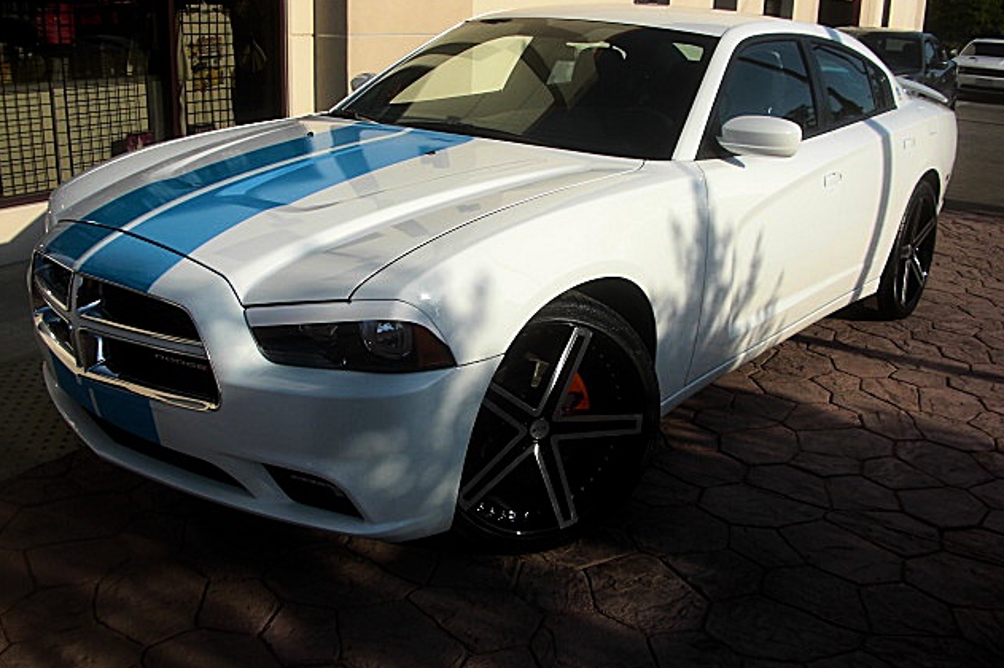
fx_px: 1059
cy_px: 323
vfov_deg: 35.0
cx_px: 504
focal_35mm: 38
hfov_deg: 50.7
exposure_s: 1/160
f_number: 7.9
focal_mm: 6.3
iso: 50
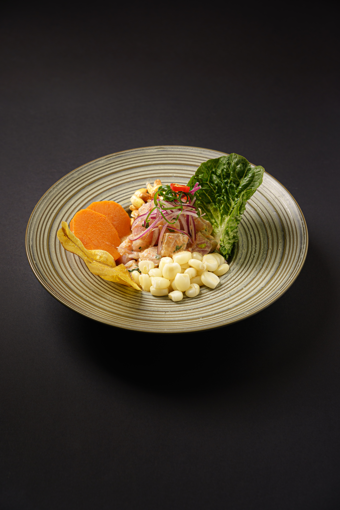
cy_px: 255
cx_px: 170
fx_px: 1162
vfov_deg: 24.8
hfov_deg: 16.7
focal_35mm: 82
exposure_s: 1/160
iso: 320
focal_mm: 82
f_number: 6.3
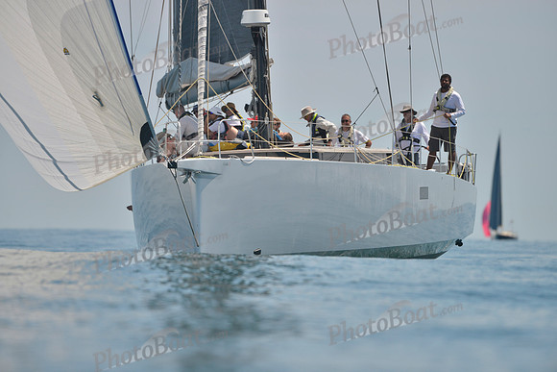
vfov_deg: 5.7
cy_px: 186
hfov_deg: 8.6
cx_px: 278
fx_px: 3714
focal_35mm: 240
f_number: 5.6
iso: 280
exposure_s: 1/2500
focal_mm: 240
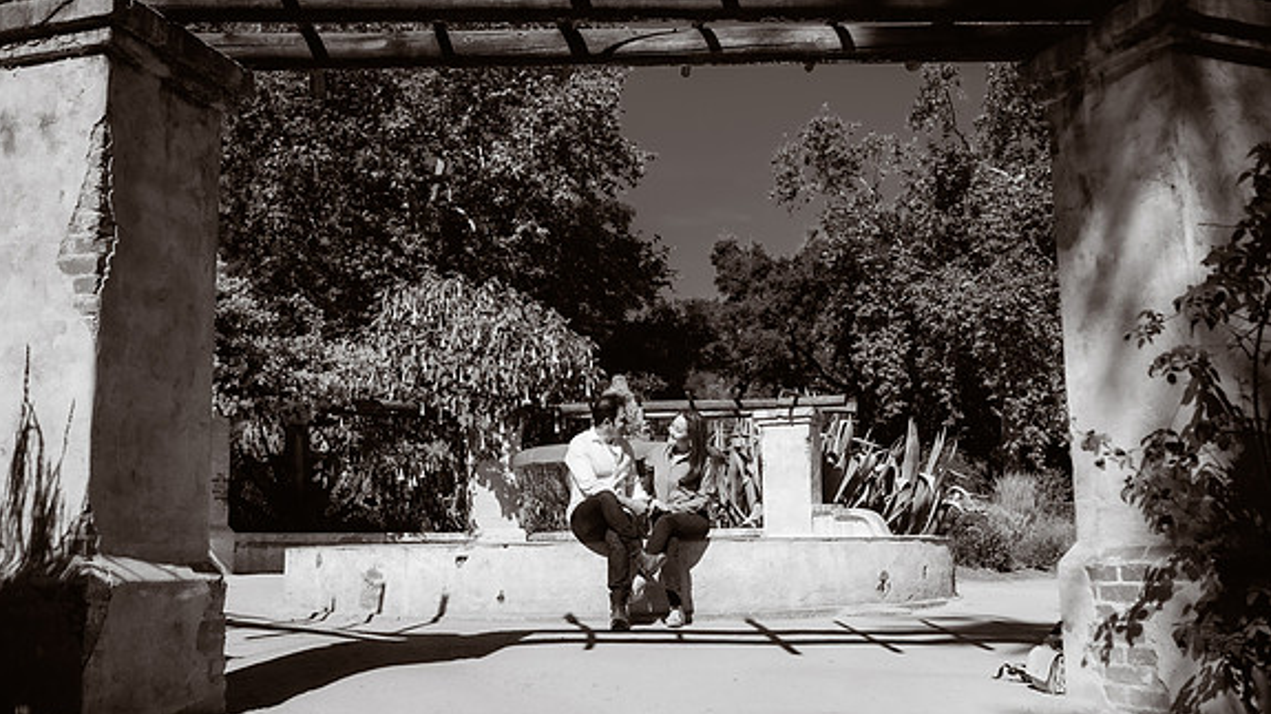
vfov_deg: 31.9
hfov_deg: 54.0
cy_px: 388
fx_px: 1247
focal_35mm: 37
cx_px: 632
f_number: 2.2
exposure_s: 1/8000
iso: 200
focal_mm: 35
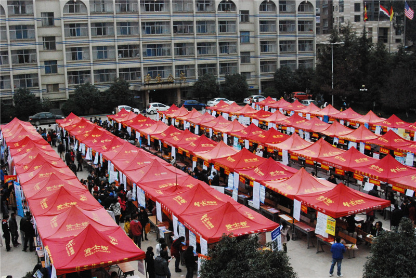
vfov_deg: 32.0
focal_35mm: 42
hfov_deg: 46.4
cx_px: 208
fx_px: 486
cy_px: 139
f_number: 6.3
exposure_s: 1/3200
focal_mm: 28
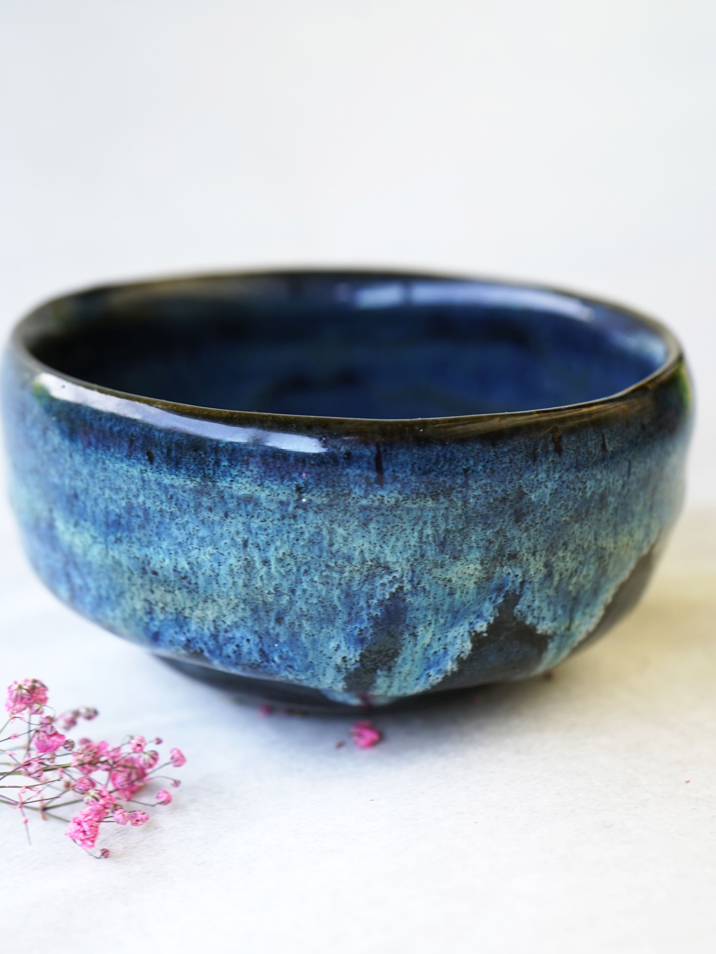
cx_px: 339
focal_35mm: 63
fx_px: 1737
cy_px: 543
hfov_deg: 23.3
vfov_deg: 30.7
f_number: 4
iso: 250
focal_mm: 50
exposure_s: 1/60
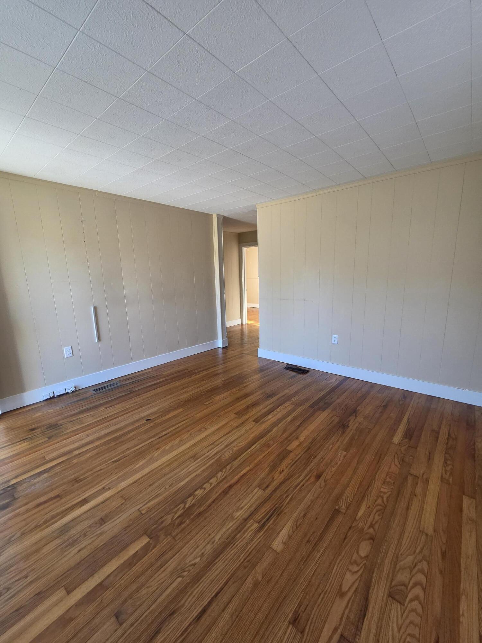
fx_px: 241
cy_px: 322
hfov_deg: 89.9
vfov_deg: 106.2
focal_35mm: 13
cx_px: 241
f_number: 2.2
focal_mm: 2.2
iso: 320
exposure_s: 1/120
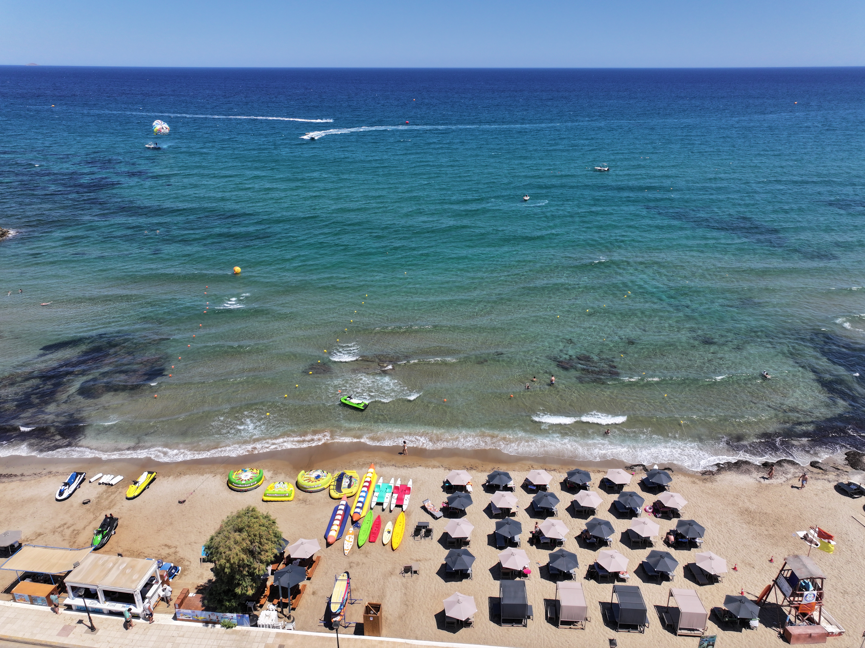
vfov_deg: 56.8
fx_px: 600
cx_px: 432
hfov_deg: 71.6
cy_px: 324
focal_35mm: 24
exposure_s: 1/80
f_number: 2.8
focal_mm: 12.29
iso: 100
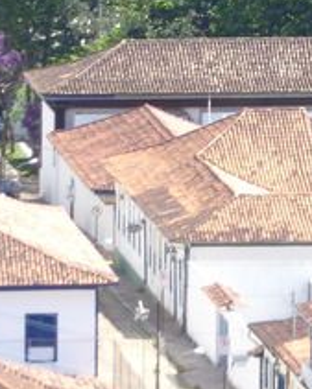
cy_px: -135
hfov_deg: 2.0
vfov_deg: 2.5
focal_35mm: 761
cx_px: 386
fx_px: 8778
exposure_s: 1/100
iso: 80
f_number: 5.6
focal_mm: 33.2
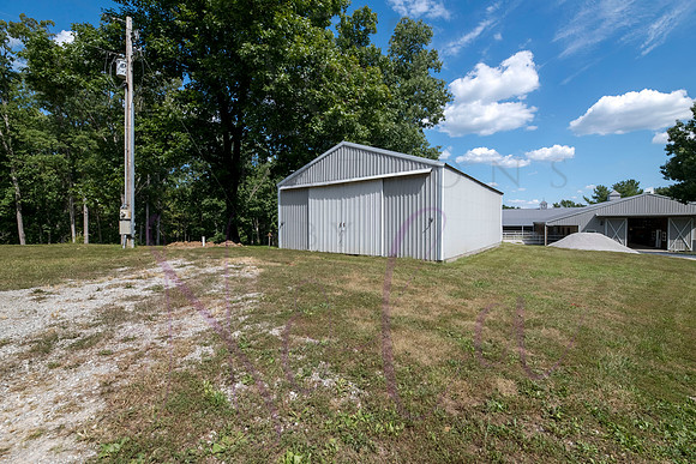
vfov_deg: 78.4
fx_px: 285
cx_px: 358
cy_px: 235
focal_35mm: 15
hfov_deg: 101.4
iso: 320
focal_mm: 14
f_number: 13
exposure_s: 1/400
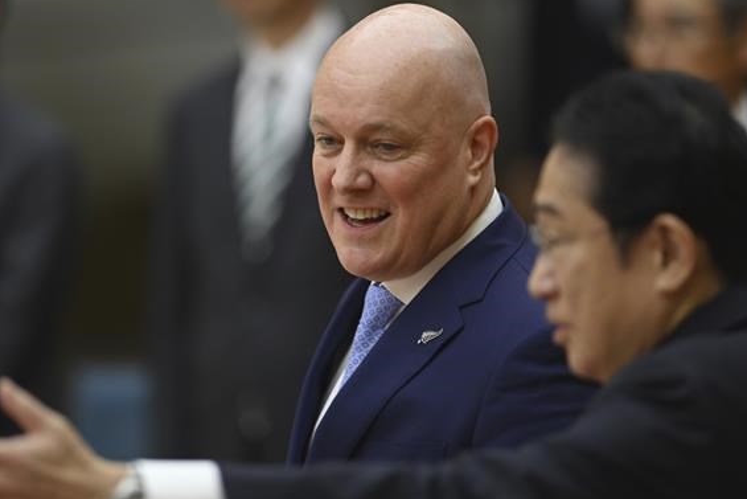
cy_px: 260
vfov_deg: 4.0
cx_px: 323
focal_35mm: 345
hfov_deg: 6.0
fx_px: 7160
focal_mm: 300
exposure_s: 1/500
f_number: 2.8
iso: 1250
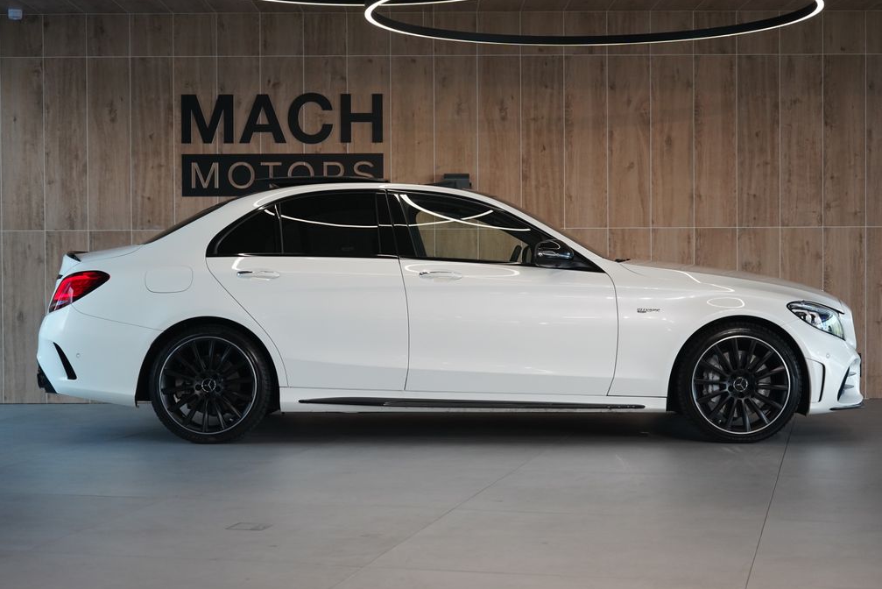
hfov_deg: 32.9
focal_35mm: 61
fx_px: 1495
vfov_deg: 22.3
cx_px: 448
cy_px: 297
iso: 2000
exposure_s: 1/160
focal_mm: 60
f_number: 5
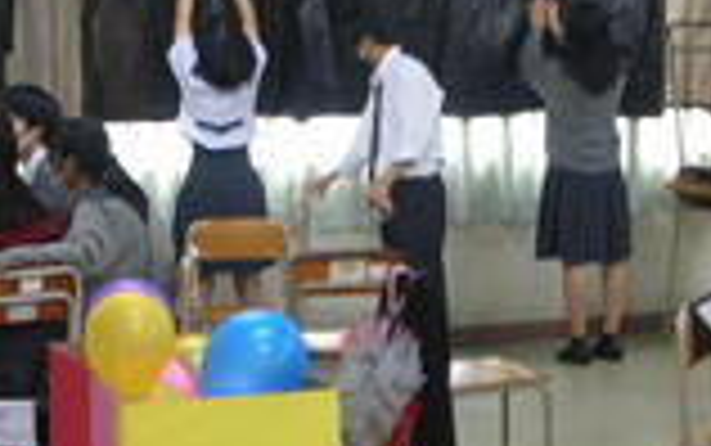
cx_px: 392
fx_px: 1823
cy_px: 288
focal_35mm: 94
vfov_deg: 13.9
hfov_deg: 22.1
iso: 50
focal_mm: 5.8
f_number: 2.8
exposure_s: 1/7.3
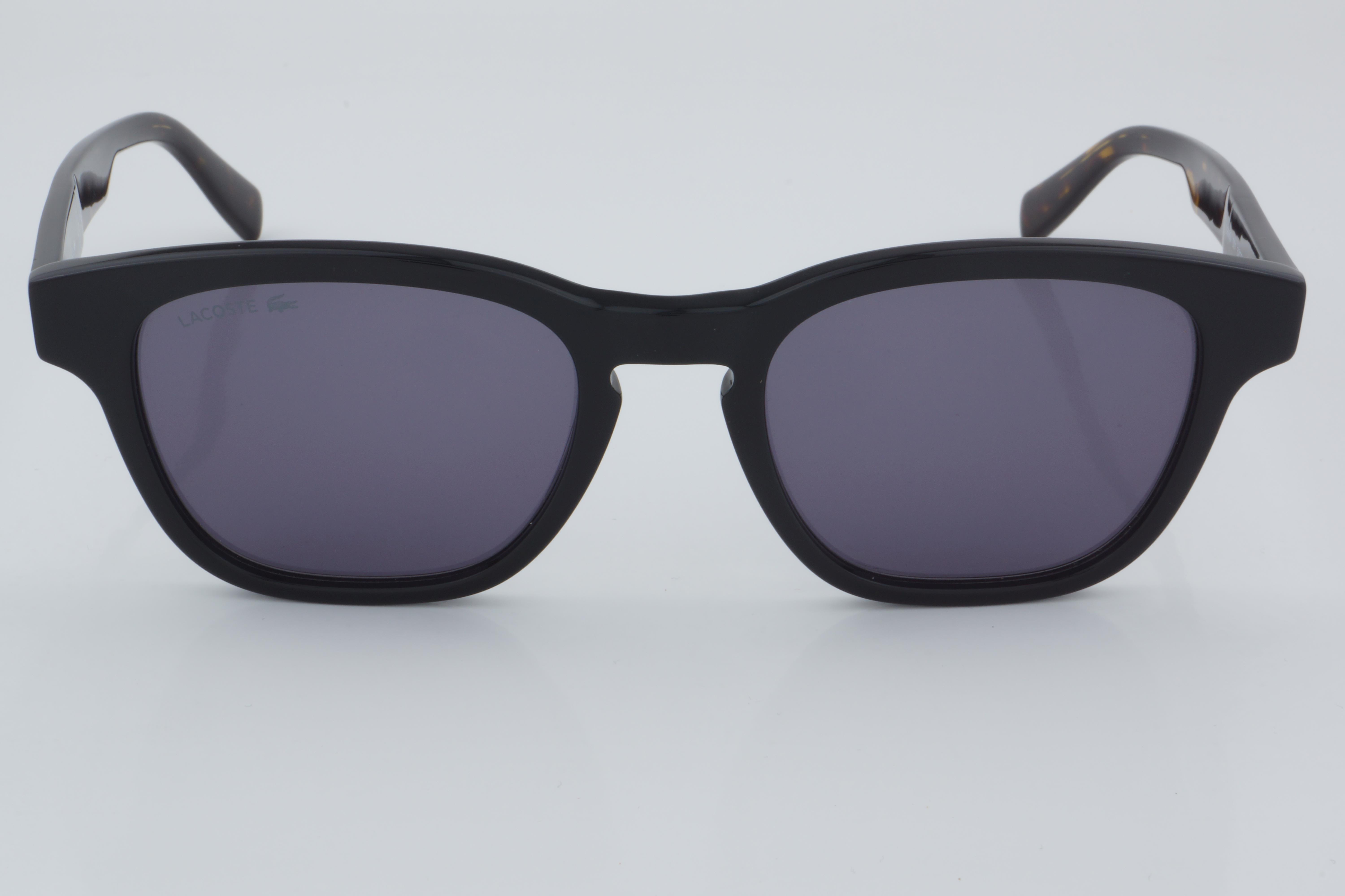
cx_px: 672
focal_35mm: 68
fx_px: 2522
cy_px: 448
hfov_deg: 29.9
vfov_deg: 20.2
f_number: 32
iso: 100
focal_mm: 45
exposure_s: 1/4
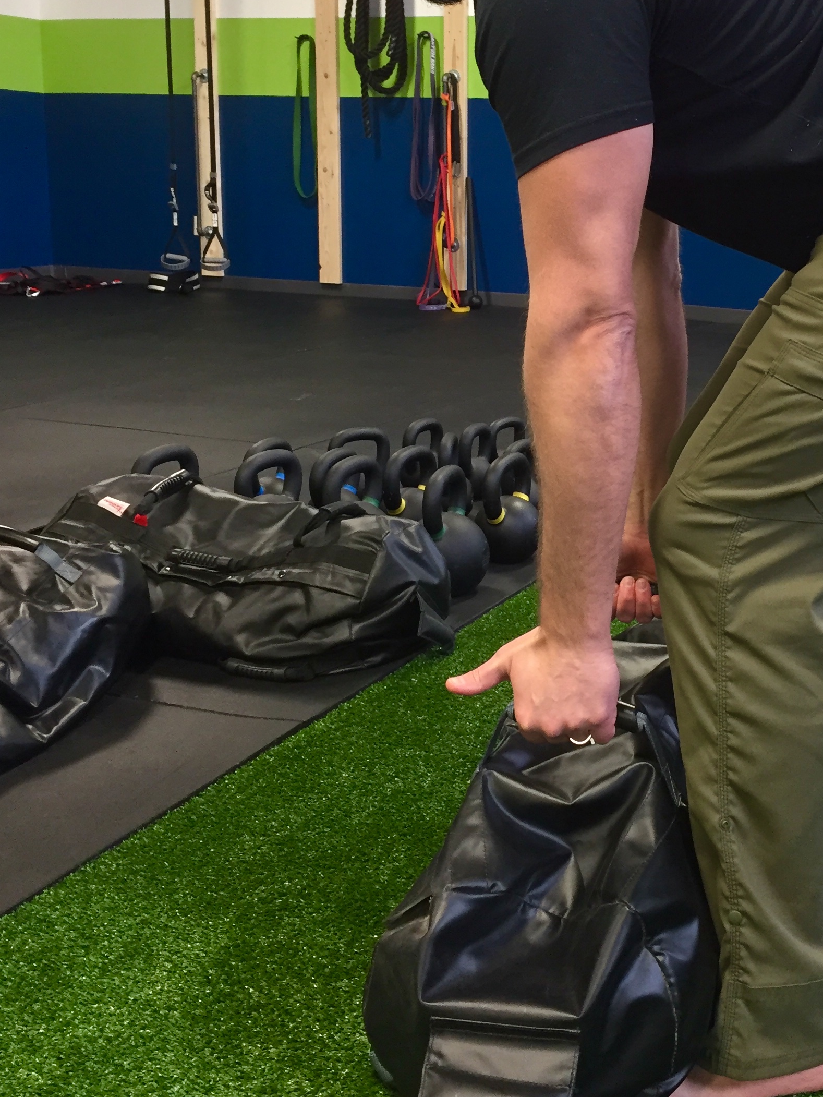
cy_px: 396
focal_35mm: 45
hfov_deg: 31.5
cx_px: 630
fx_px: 1426
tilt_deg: -9.3
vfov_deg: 41.7
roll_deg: -1.5
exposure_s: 1/30
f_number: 2.2
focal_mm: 4.15
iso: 125
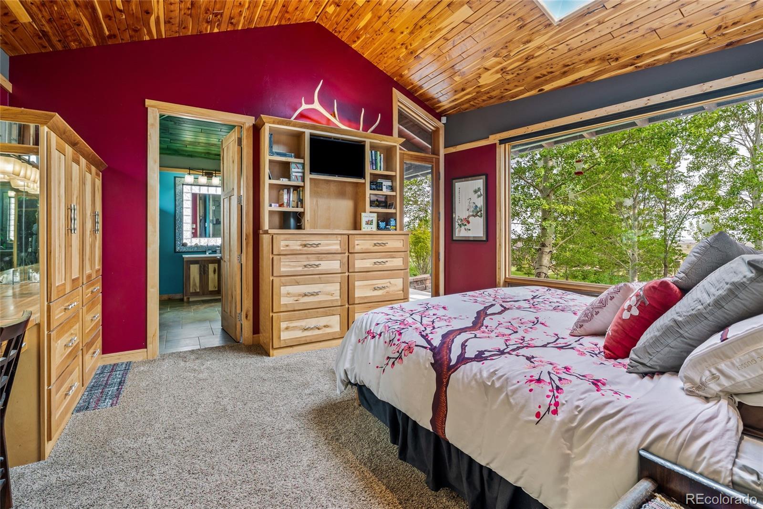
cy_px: 254
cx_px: 382
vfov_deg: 73.7
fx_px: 339
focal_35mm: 16
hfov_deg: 96.7
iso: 250
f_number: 8
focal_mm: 16
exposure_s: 1/2.5
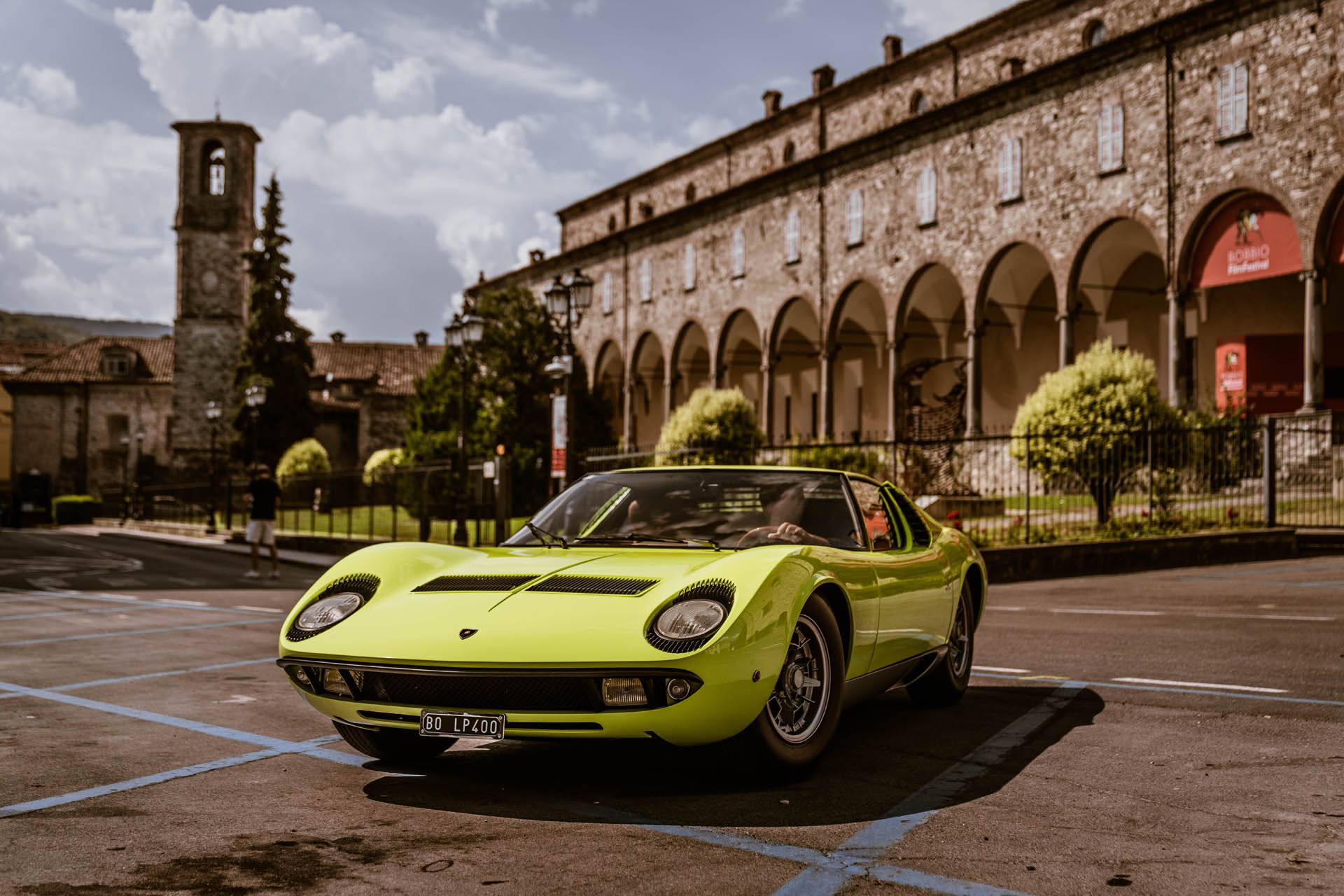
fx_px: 1643
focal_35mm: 44
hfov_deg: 44.5
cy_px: 448
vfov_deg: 30.5
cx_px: 672
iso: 200
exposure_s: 1/2500
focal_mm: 44
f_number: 2.8
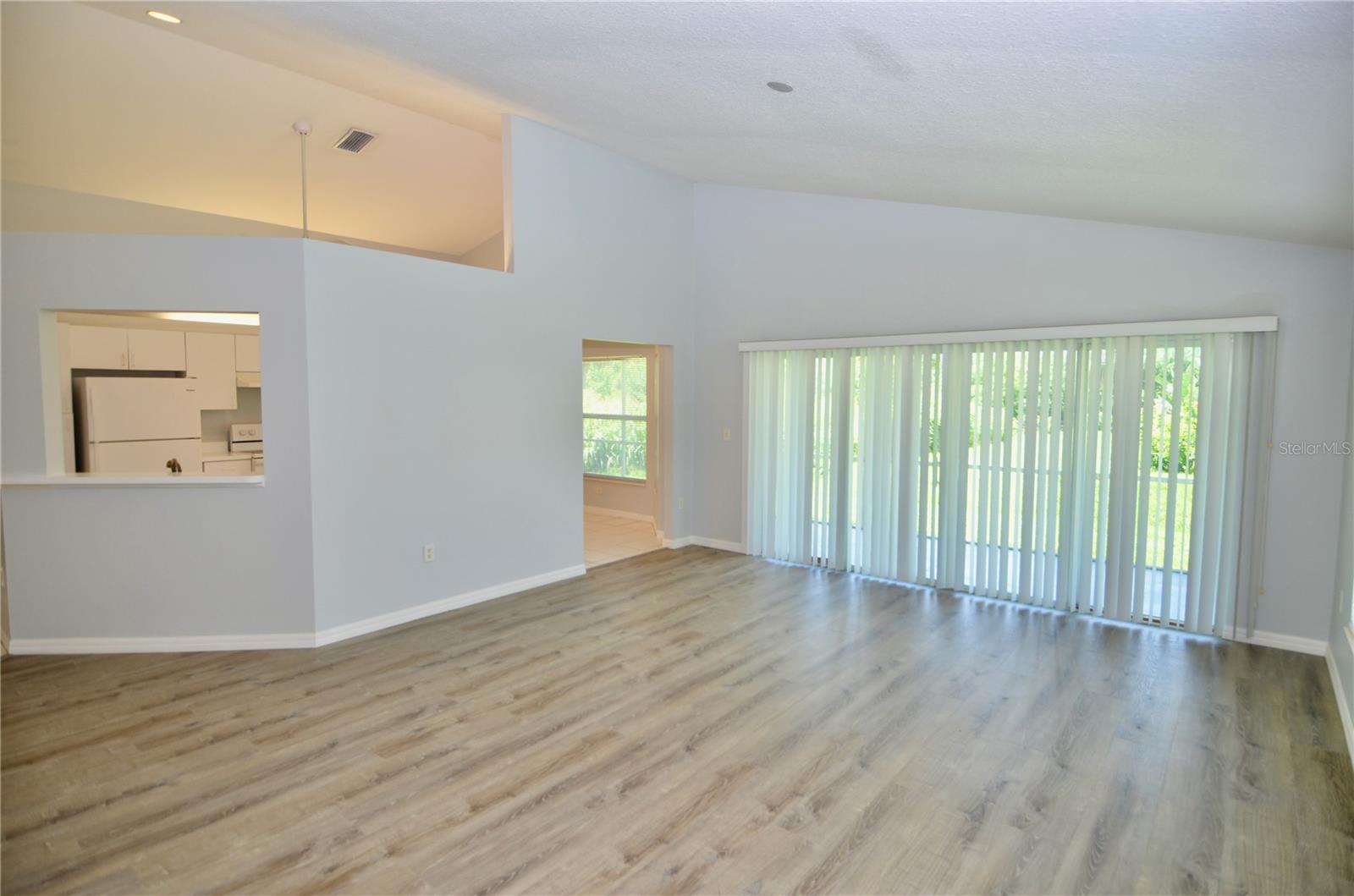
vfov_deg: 67.1
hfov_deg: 90.1
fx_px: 675
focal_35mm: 18
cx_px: 677
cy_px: 448
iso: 200
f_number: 4.5
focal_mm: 12
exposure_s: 1/80
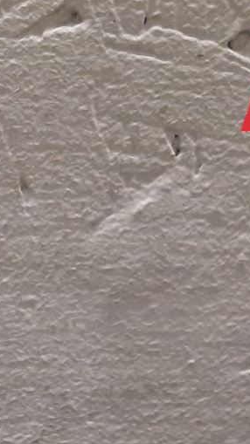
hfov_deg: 10.3
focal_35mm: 114
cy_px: 654
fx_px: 1345
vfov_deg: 17.1
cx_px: -118
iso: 200
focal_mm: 3.93
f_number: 1.7
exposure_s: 1/50
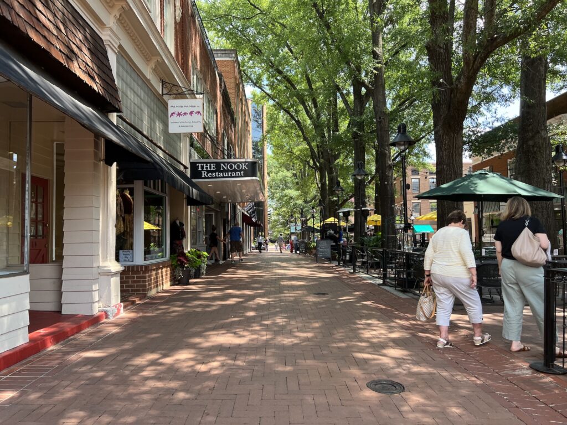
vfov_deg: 53.1
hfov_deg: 67.3
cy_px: 212
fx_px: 426
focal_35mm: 26
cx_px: 284
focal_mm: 5.7
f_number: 1.5
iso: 50
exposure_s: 1/389
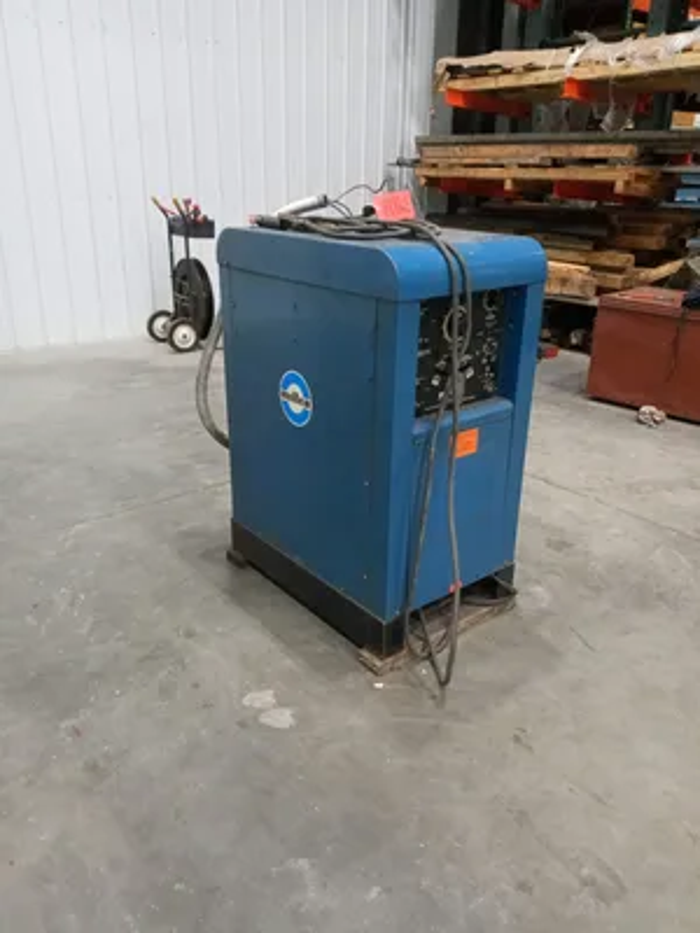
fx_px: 755
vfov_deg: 63.4
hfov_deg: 49.7
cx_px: 350
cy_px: 466
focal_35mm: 28
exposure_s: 1/30
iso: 400
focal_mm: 3.61
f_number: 1.8
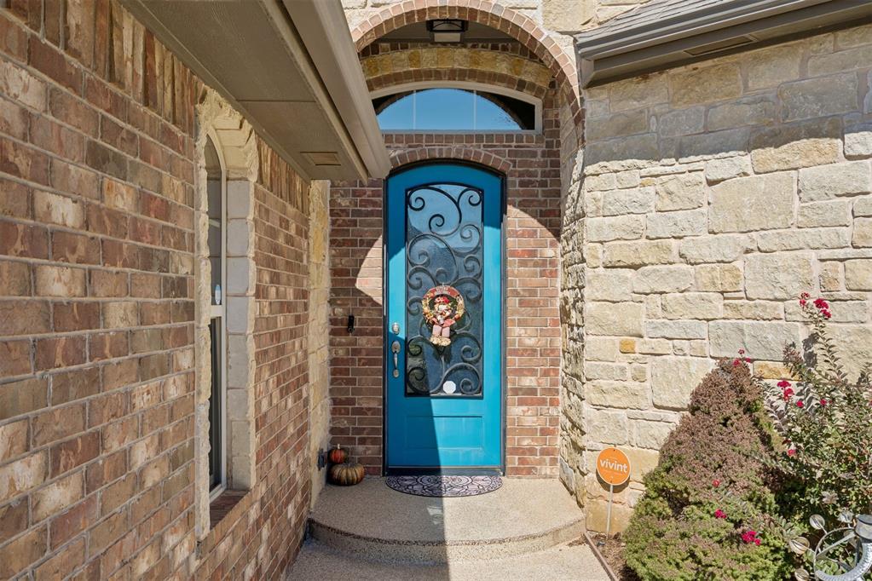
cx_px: 436
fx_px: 751
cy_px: 290
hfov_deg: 60.3
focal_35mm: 31
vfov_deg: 42.3
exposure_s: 1/640
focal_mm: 31
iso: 200
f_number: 8
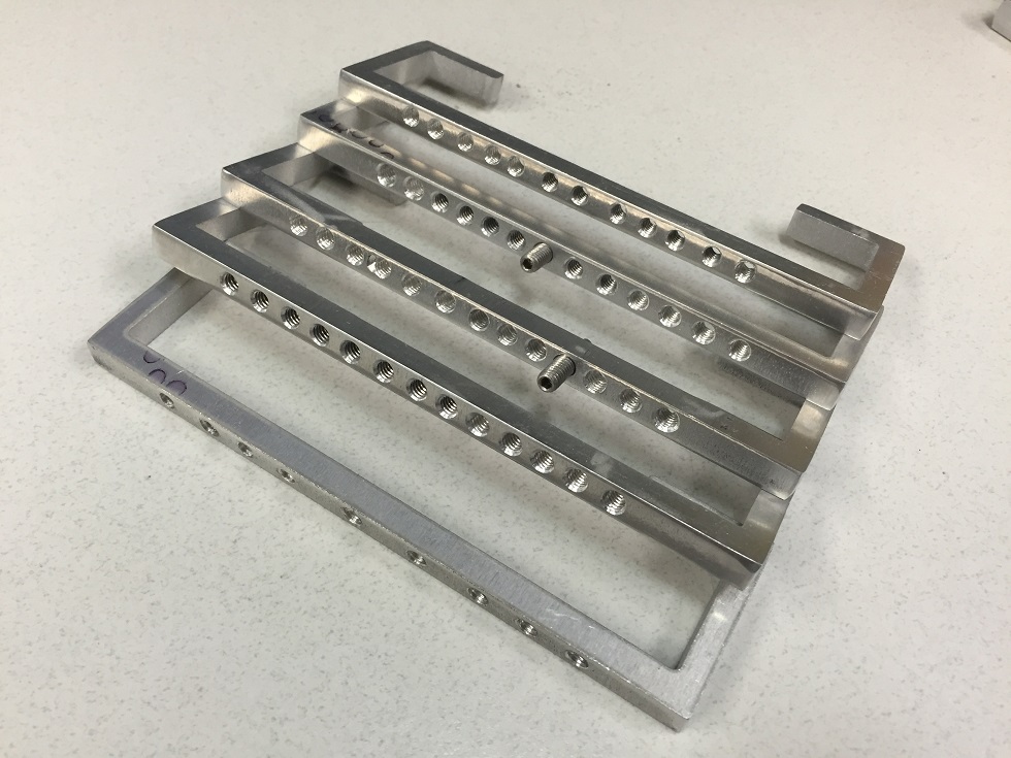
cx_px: 506
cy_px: 379
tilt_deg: -54.1
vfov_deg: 48.2
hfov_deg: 61.7
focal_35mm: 29
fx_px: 847
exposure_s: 1/30
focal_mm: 4.15
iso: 80
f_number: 2.2
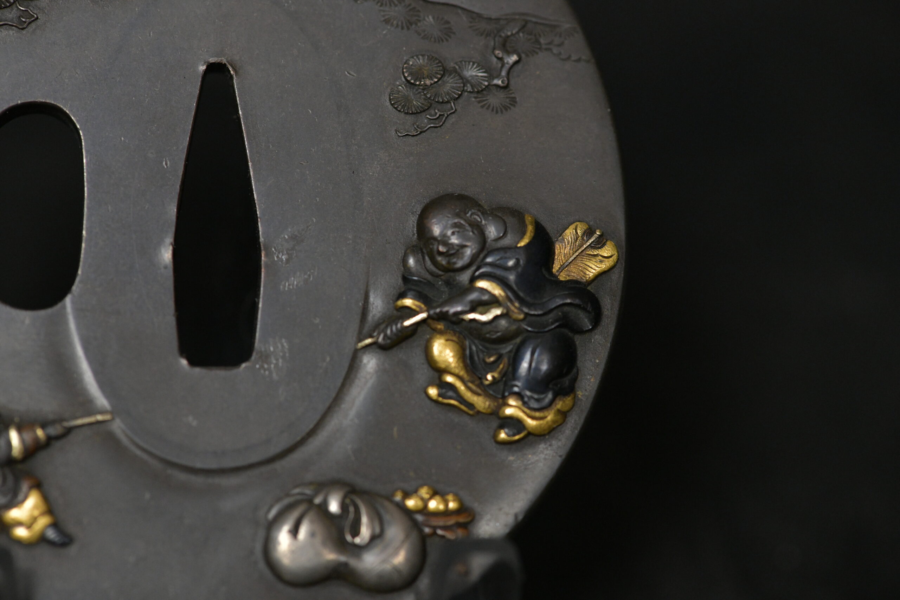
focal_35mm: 105
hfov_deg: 19.5
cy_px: 300
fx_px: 2625
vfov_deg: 13.0
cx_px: 450
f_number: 8
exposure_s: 1/125
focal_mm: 105
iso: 3600
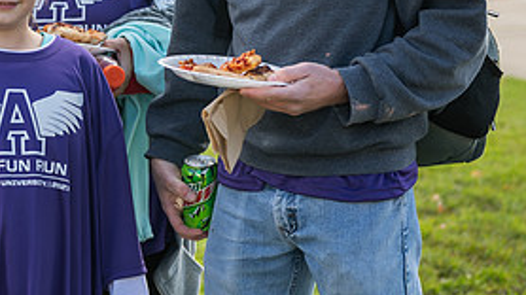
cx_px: 19
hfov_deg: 16.6
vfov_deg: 9.4
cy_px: -20
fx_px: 1770
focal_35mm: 127
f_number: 3.5
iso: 160
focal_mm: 58
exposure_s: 1/320
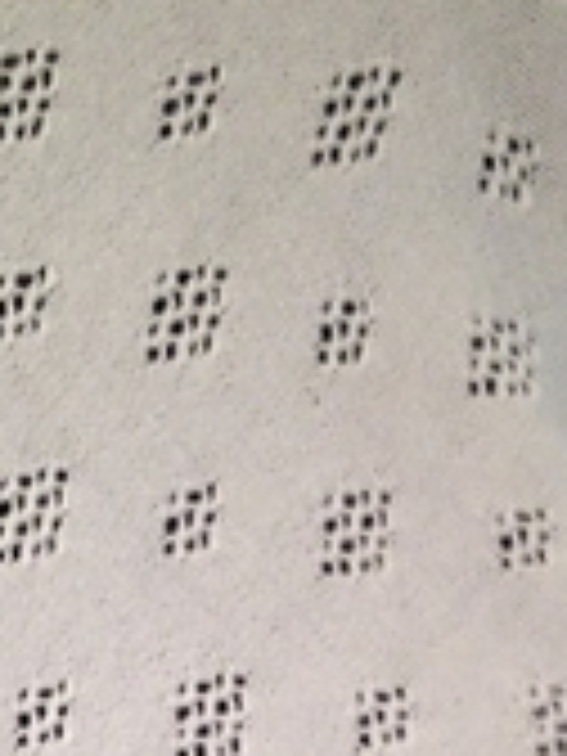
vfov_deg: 17.5
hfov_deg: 14.2
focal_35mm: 104
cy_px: 1035
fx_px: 2271
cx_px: 182
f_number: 2.4
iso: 200
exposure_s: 1/20
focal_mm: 4.28
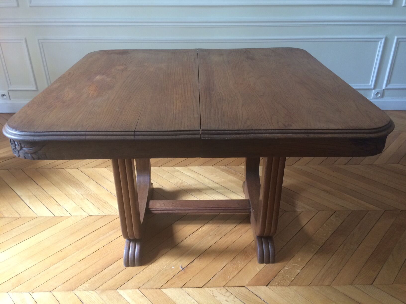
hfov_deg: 61.7
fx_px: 340
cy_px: 152
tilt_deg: -28.5
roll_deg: +0.0
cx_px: 203
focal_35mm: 29
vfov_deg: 48.2
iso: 160
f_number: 2.2
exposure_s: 1/33
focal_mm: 4.15
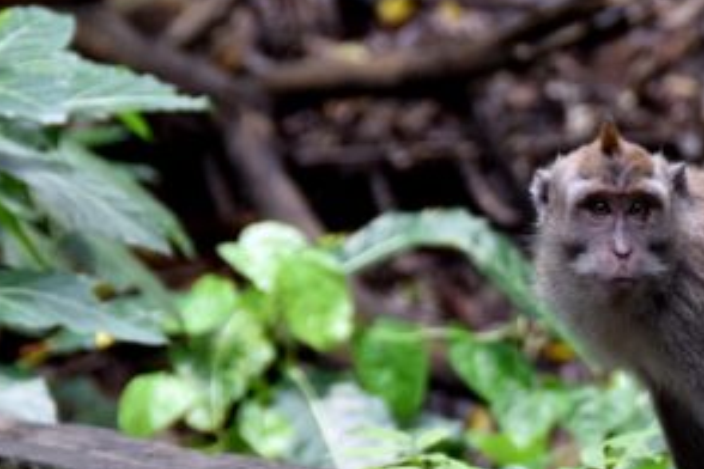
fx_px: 6063
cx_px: 690
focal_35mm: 310
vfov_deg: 4.4
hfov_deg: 6.6
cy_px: 365
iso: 400
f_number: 5.3
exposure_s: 1/80
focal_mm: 95
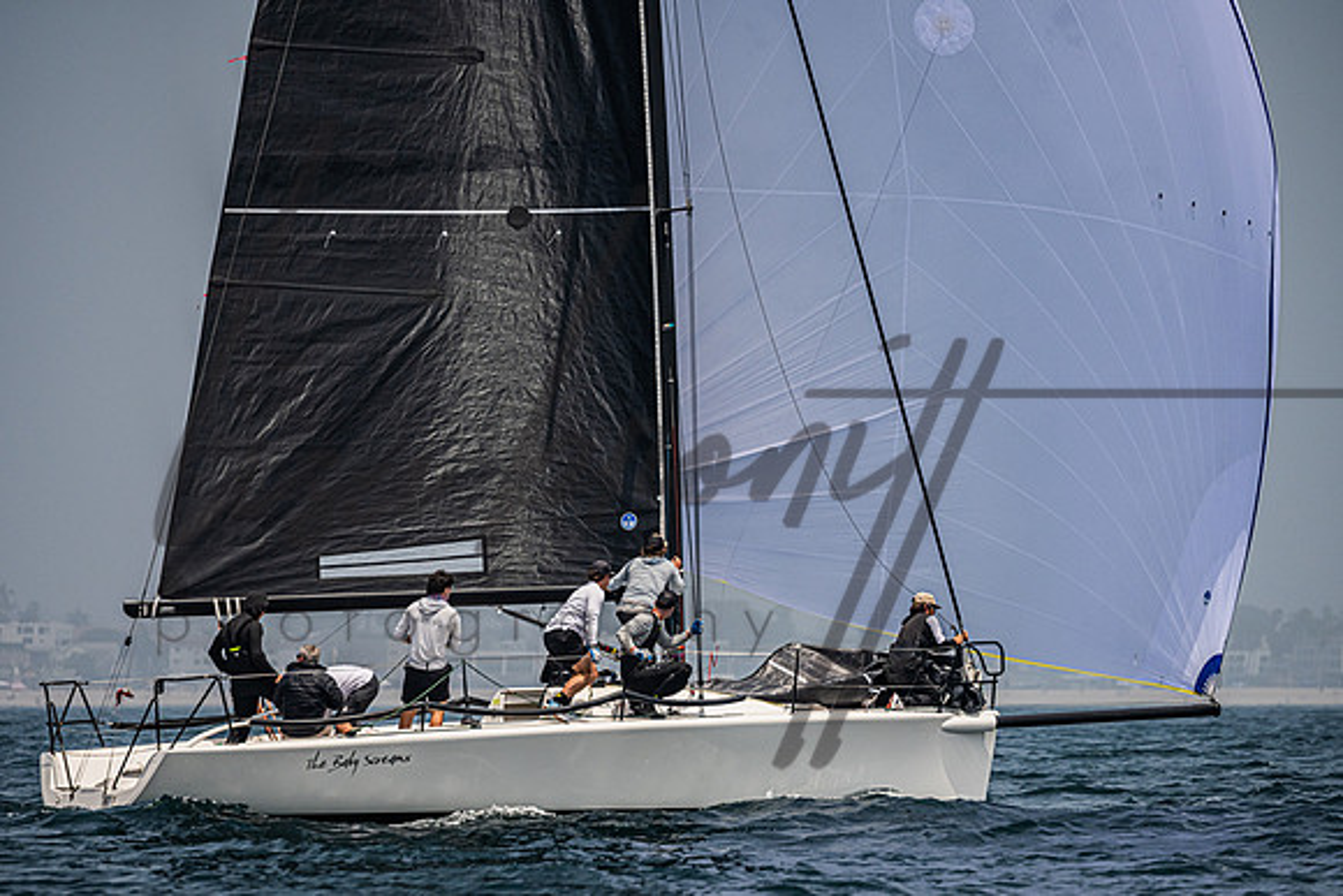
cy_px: 522
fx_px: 13795
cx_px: 627
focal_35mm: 370
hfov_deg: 5.6
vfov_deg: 3.7
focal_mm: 310
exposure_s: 1/5000
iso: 400
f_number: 6.3
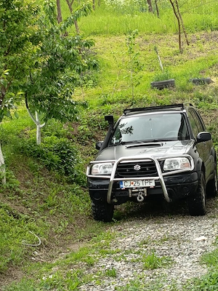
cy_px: 146
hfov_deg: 18.0
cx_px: 109
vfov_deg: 23.8
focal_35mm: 82
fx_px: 689
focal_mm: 5.27
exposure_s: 1/100
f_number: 1.7
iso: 73
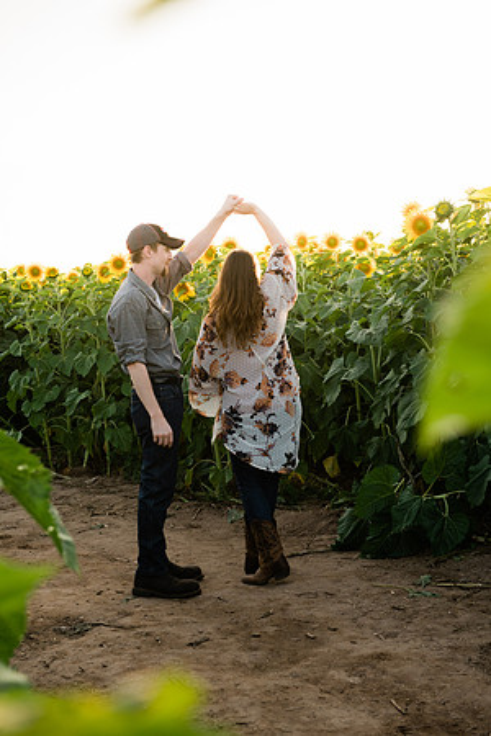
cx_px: 246
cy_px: 368
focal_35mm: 56
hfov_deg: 24.2
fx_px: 1146
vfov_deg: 35.6
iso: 320
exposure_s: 1/320
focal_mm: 56
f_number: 5.6
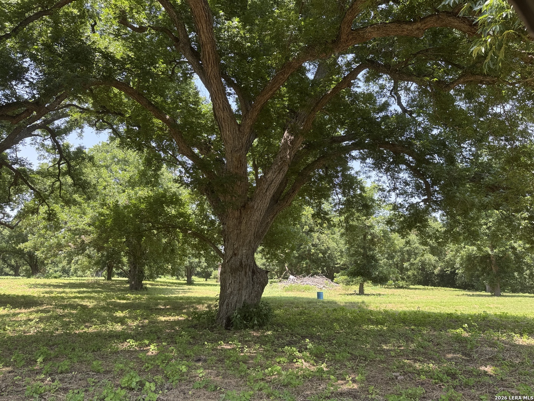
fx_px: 370
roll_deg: -0.9
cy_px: 200
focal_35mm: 24
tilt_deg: +10.6
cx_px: 267
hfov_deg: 71.6
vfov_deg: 56.8
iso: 80
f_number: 1.78
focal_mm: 6.76
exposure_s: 1/544
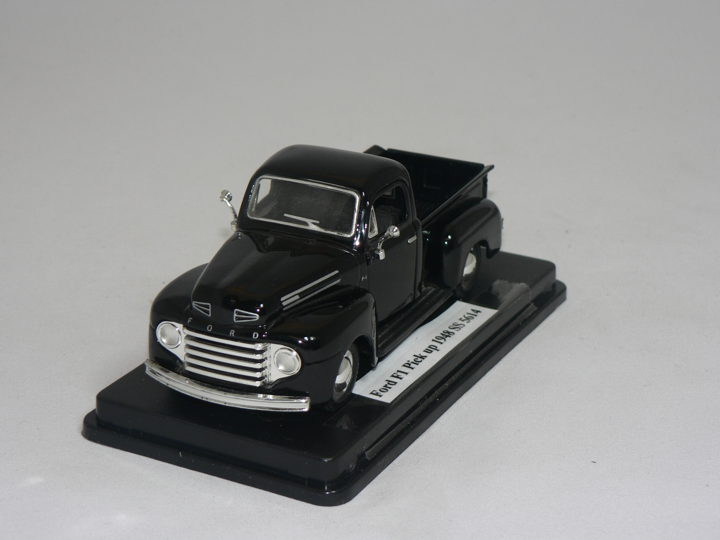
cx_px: 360
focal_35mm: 86
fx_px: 1789
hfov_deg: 22.8
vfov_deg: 17.2
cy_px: 270
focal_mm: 14.3
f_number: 3.2
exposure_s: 1/60
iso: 80
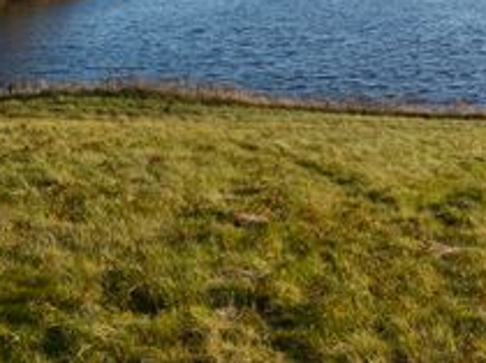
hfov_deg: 28.7
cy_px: -68
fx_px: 869
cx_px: 516
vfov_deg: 21.9
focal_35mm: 62
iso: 32
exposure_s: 1/2513
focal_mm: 4.25
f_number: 1.8
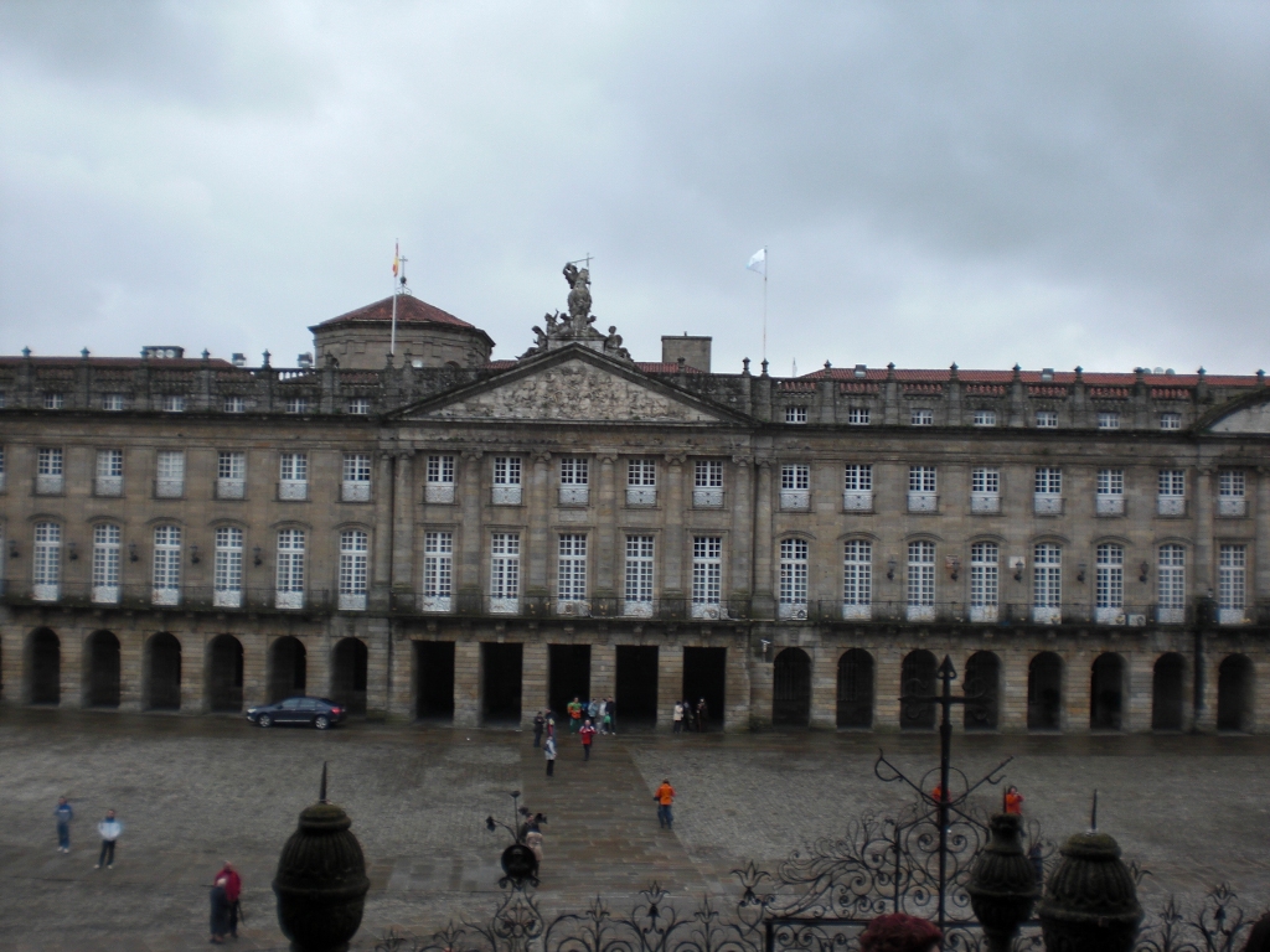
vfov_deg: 37.7
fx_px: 1394
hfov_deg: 49.0
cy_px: 476
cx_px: 635
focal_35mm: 38
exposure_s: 1/250
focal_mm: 6.3
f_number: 3.1
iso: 64
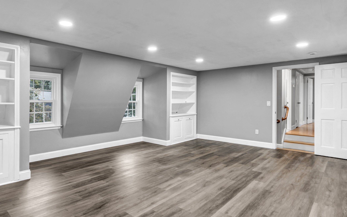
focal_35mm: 21
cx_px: 140
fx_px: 199
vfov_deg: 57.2
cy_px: 102
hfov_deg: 81.4
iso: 320
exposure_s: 1/15
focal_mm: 14
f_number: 7.1
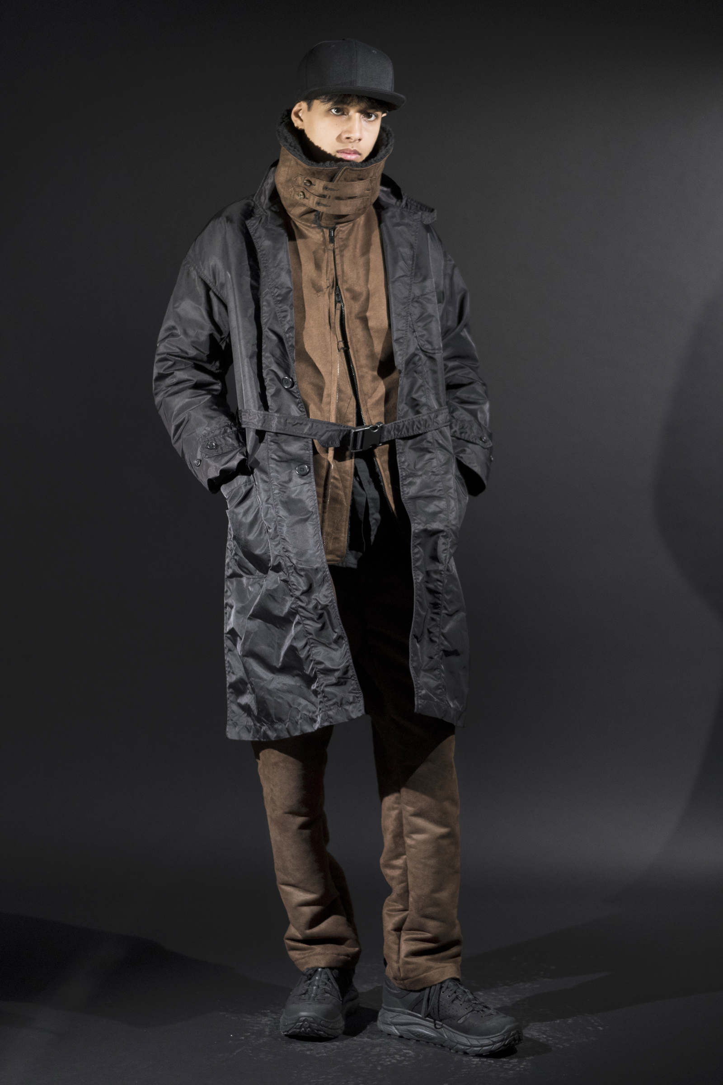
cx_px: 362
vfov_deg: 24.2
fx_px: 2530
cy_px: 542
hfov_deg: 16.3
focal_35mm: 84
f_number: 1.2
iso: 800
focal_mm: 56
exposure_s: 1/250
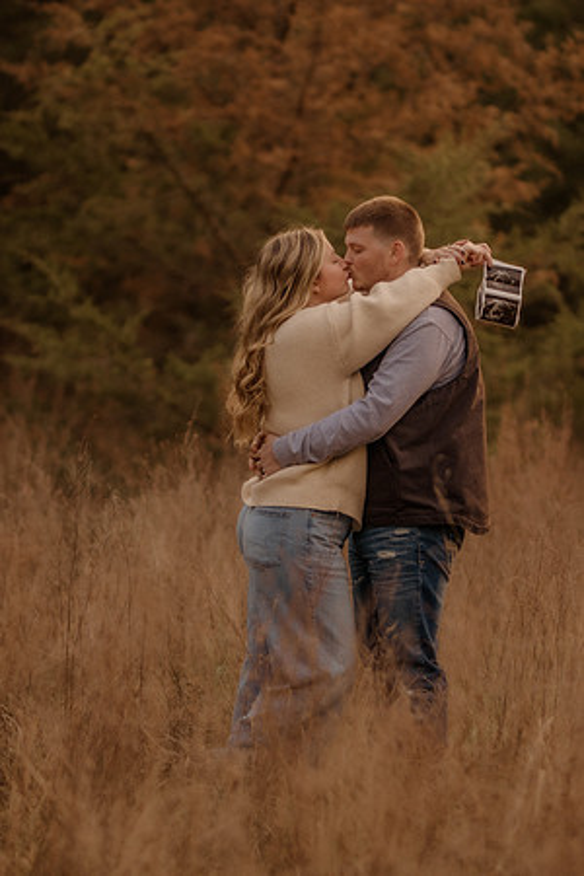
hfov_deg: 10.8
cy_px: 438
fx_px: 3090
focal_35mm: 127
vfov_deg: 16.1
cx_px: 292
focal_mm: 85
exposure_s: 1/1000
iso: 320
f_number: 1.4
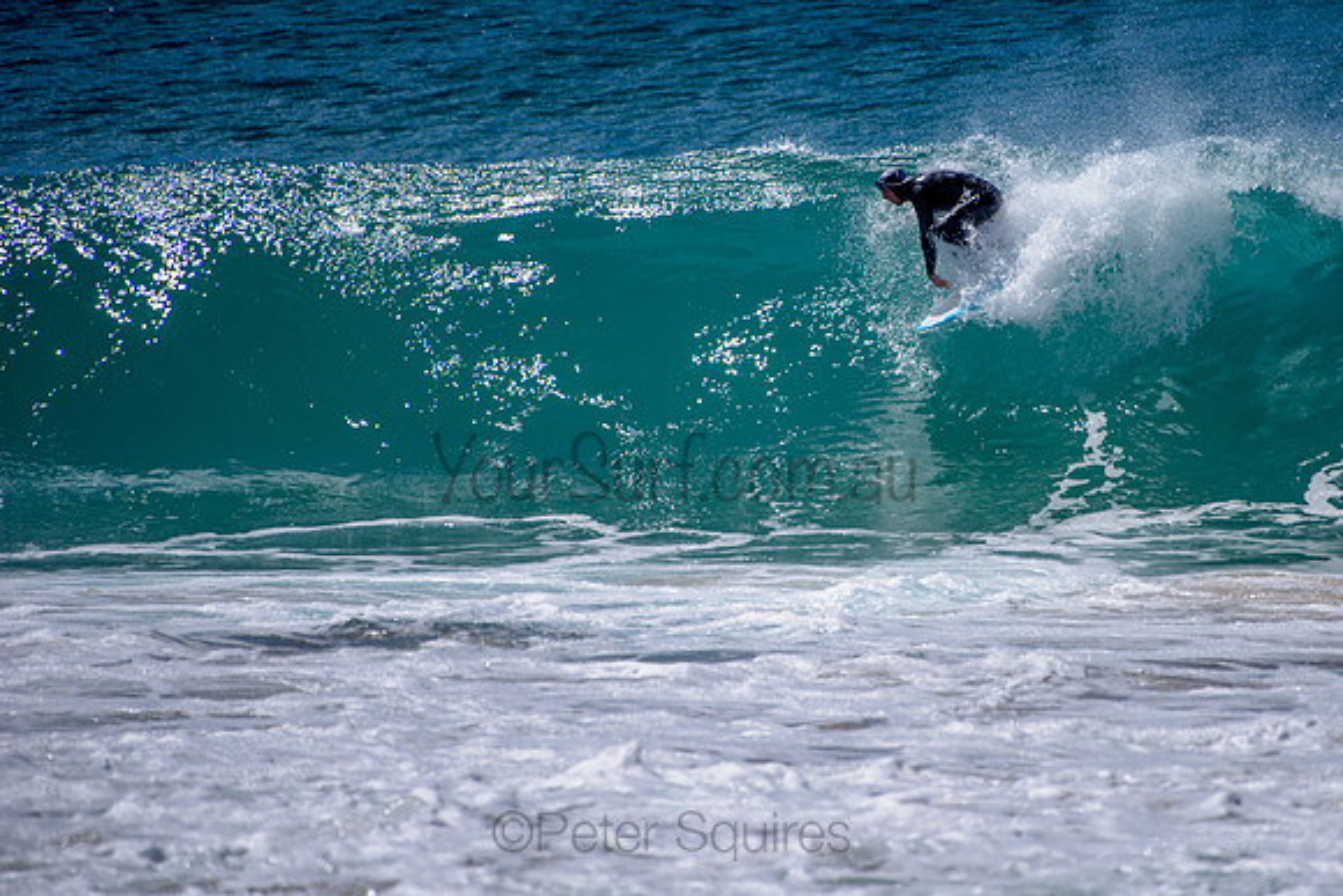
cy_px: 347
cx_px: 823
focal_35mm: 613
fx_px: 22866
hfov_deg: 3.4
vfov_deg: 2.2
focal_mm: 500
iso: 64
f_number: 5.6
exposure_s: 1/2000
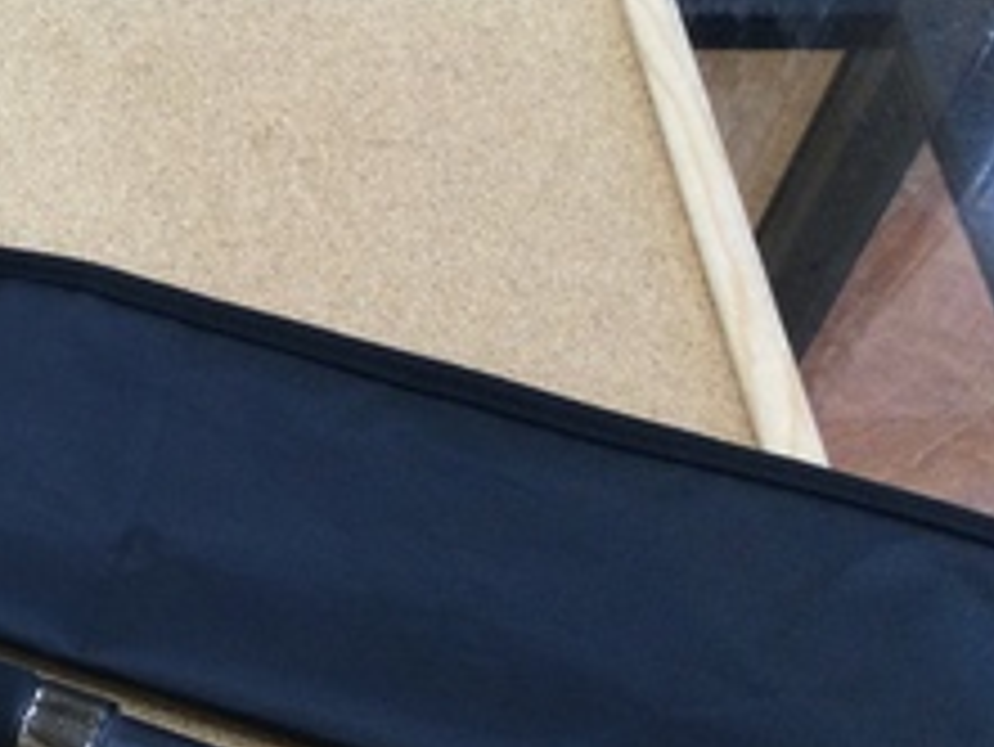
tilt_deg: -54.8
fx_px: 2413
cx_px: -351
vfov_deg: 17.5
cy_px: 558
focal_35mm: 84
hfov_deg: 20.9
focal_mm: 3.3
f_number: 2.4
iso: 50
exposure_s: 1/30
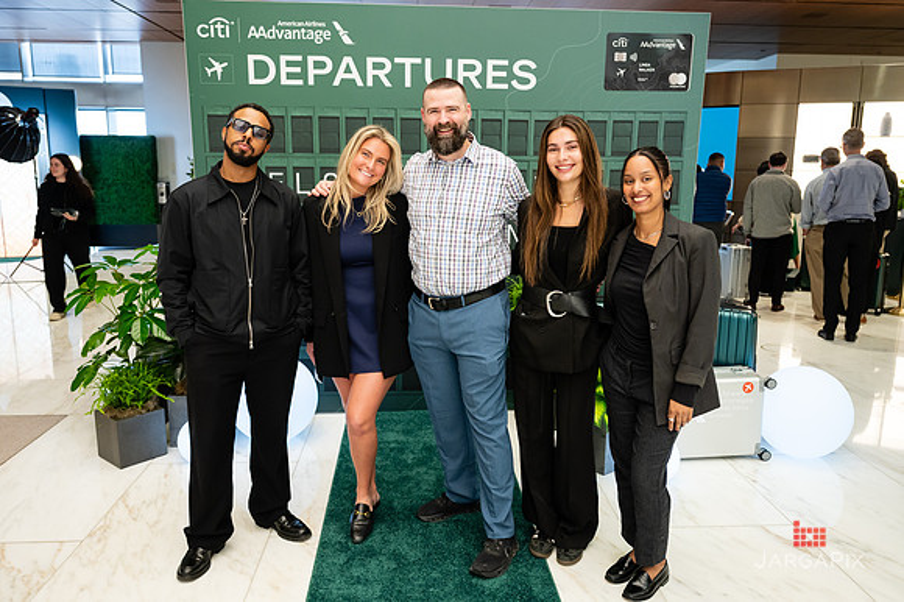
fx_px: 712
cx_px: 452
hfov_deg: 64.8
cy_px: 301
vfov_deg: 45.8
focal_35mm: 28
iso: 1250
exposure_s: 1/160
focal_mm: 28
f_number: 3.2
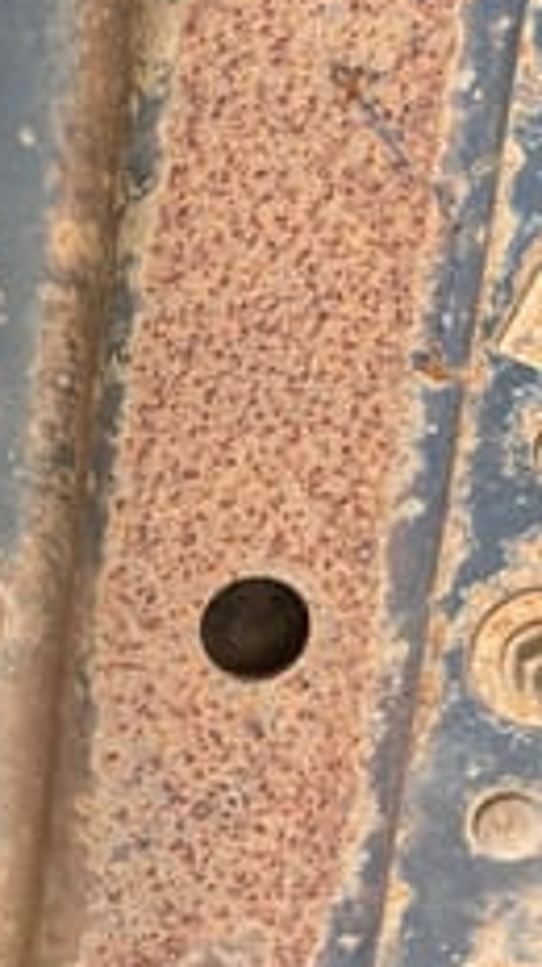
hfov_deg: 11.7
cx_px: -125
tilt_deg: -72.4
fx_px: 2588
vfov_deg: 21.2
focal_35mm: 101
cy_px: 404
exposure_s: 1/160
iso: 25
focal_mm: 3.99
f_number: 1.8
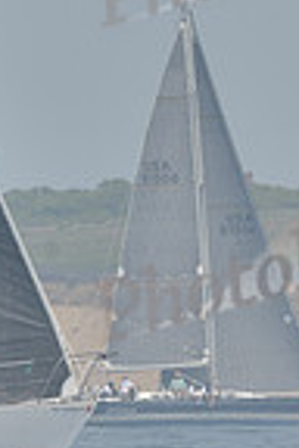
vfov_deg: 2.1
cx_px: -64
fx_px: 12520
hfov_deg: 1.4
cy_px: -171
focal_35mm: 1005
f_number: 8
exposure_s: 1/1000
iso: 280
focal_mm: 250
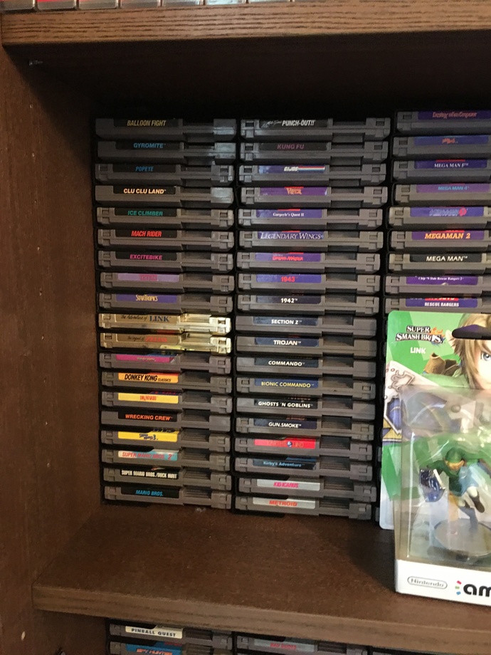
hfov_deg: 48.2
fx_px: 548
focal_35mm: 29
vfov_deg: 61.7
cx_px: 246
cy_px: 328
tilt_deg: -8.6
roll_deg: -0.3
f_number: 2.2
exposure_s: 1/4
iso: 80
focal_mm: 4.15
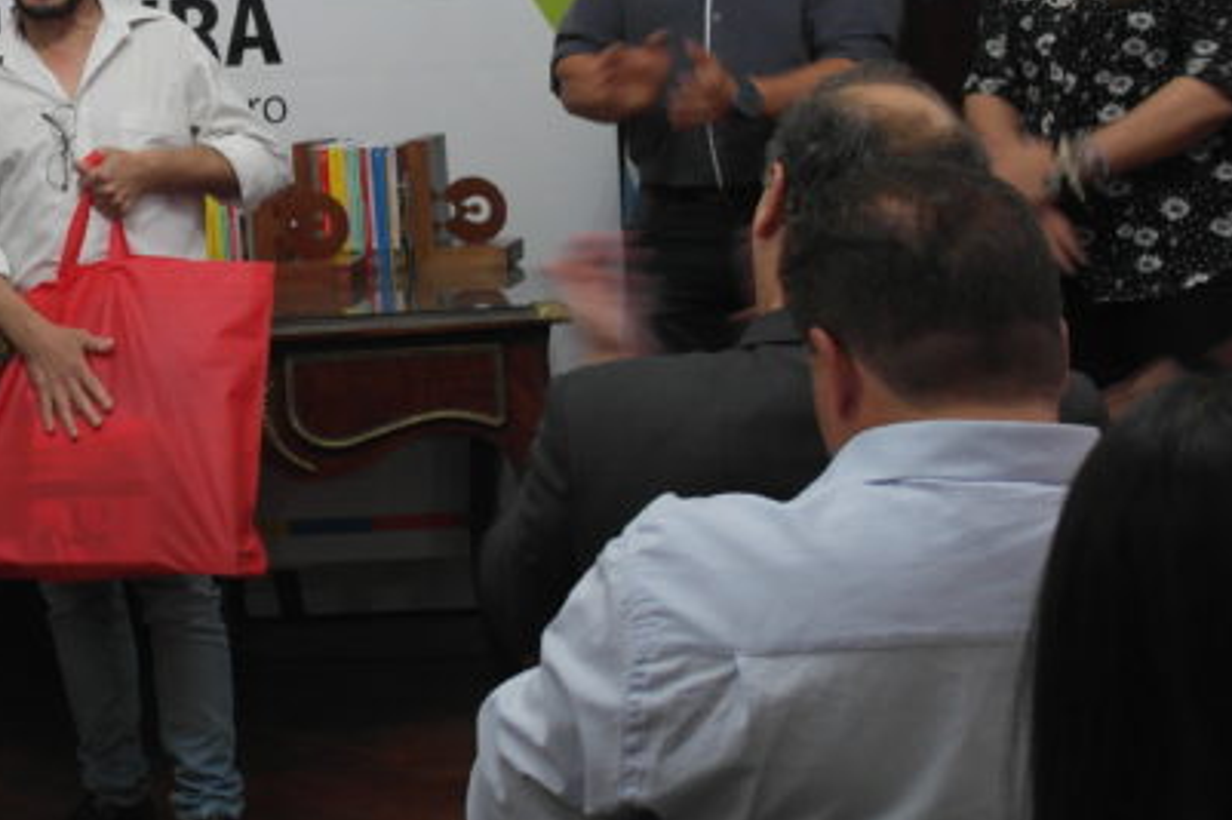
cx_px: -71
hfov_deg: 21.2
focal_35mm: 92
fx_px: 3147
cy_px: -23
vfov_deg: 14.6
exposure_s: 1/20
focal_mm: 24
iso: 400
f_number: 3.5
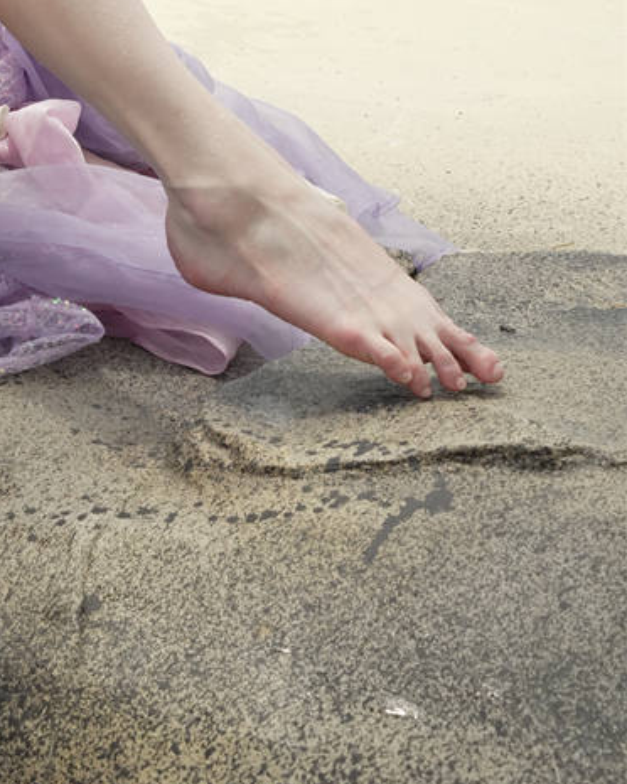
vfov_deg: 20.2
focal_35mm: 88
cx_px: -113
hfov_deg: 16.8
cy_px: -182
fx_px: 2041
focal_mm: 33
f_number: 10
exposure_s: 1/2500
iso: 1000
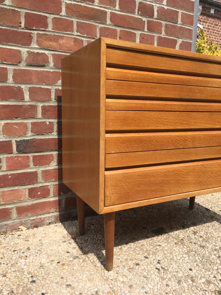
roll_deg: +0.2
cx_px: 110
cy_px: 148
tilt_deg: -9.7
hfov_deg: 48.2
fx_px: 247
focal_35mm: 29
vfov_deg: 61.7
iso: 25
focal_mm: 4.15
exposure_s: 1/1183
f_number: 2.2
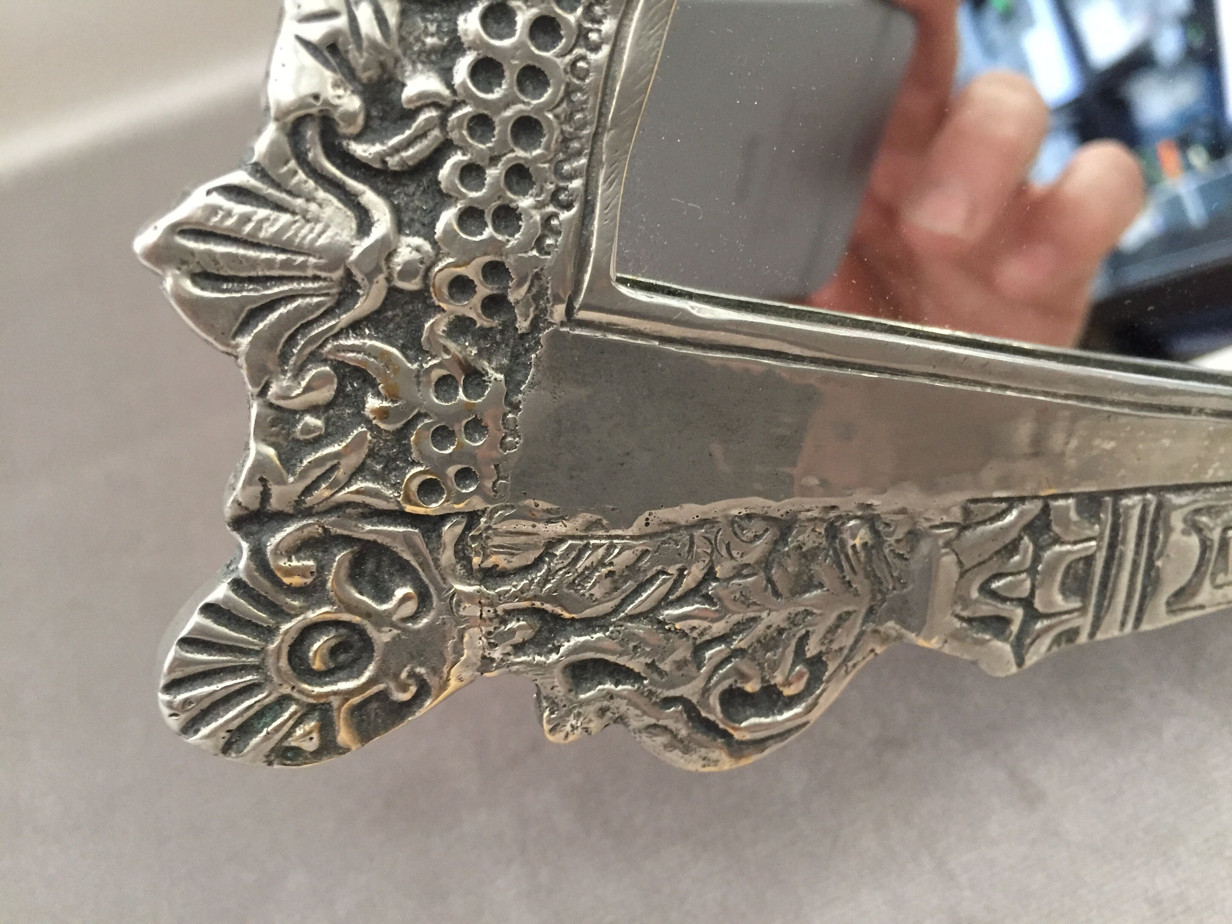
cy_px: 462
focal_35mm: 29
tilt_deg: -44.9
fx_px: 1032
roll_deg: +11.4
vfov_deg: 48.2
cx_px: 616
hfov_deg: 61.7
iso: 250
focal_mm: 4.15
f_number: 2.2
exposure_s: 1/17
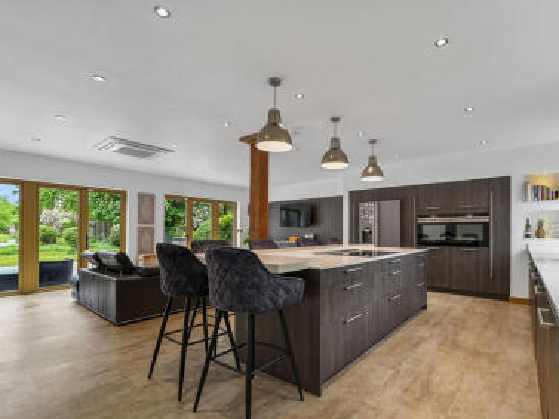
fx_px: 275
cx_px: 317
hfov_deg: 90.5
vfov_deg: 74.5
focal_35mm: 17
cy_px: 233
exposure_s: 1/2
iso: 400
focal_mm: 14
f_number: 8
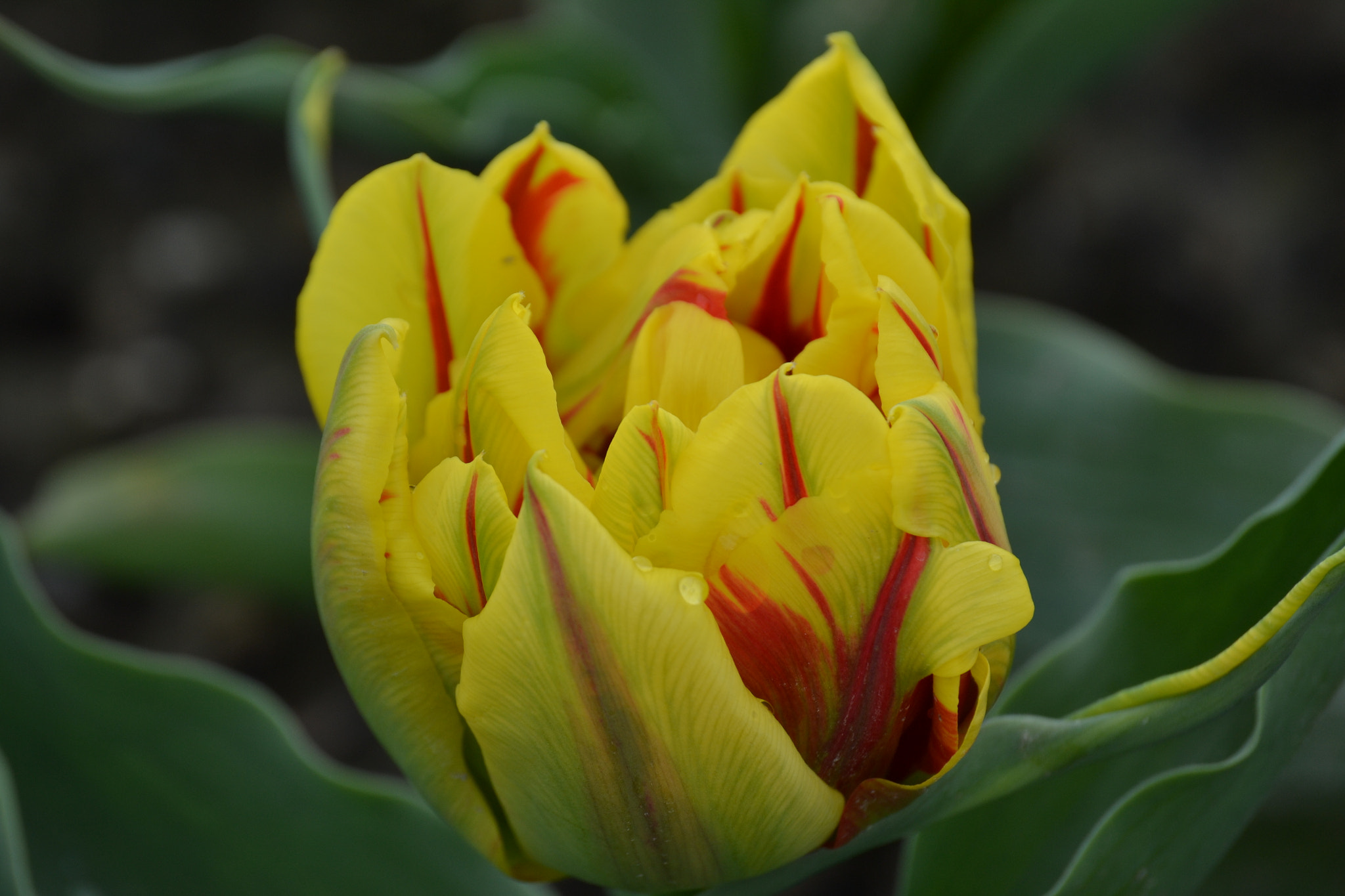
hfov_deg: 6.9
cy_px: 448
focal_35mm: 300
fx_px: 11207
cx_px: 672
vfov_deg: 4.6
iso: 140
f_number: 8
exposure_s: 1/250
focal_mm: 200
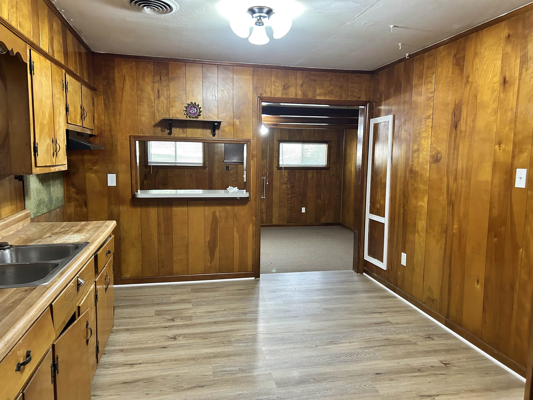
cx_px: 266
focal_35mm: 26
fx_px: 400
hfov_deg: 67.3
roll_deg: -1.7
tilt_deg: -6.9
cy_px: 200
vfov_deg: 53.1
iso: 400
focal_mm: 5.7
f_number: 1.5
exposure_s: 1/60
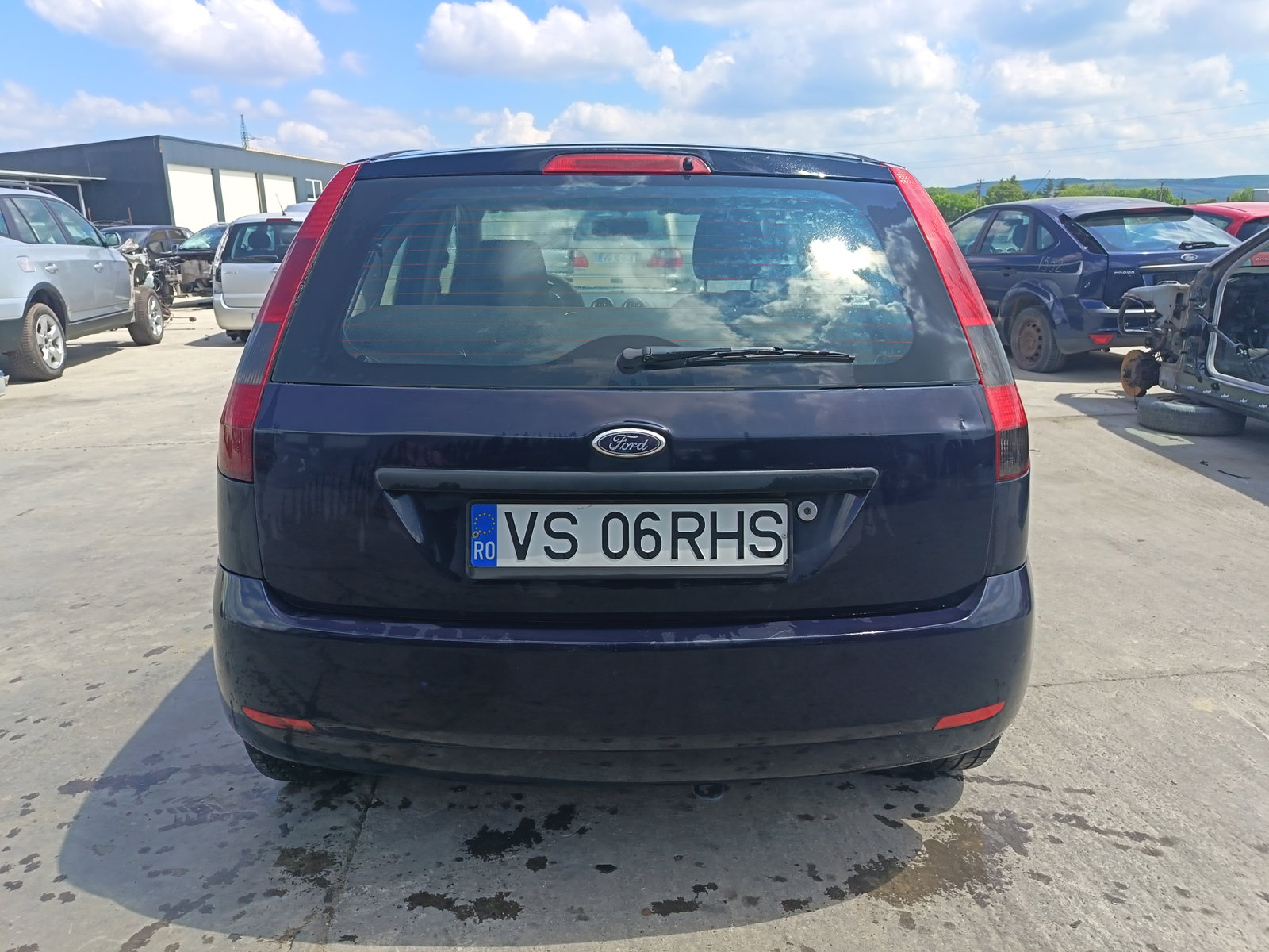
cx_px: 634
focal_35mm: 24
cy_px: 476
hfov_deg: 71.6
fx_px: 880
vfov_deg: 56.8
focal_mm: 5.25
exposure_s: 1/415
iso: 100
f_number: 1.75
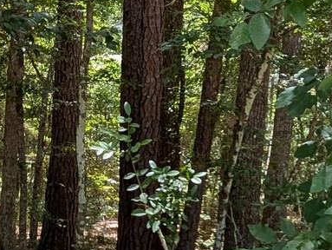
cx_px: 59
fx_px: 614
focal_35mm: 64
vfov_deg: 22.8
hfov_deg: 29.4
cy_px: 173
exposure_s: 1/150
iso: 48
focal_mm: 2.02
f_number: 1.7
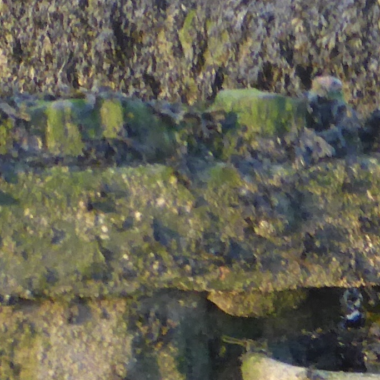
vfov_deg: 6.8
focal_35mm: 253
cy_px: 548
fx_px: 3142
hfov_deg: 6.7
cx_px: 722
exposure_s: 1/60
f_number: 3.9
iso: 200
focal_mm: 6.9
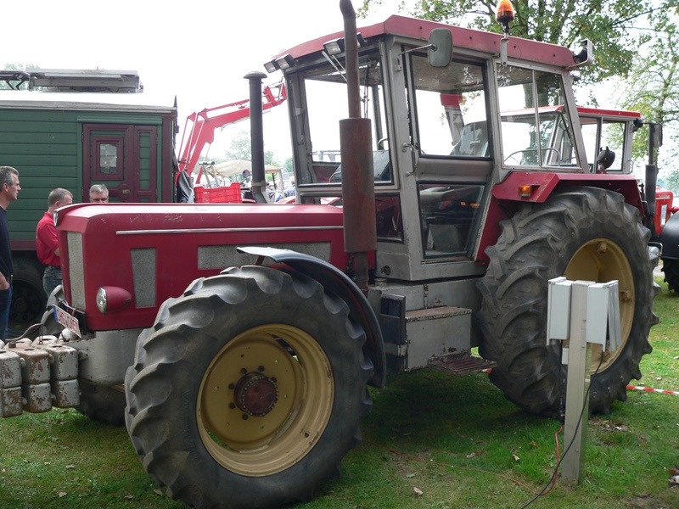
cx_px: 340
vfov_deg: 39.7
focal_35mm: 36
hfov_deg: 51.4
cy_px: 254
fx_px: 706
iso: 80
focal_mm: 6
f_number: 2.8
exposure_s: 1/100
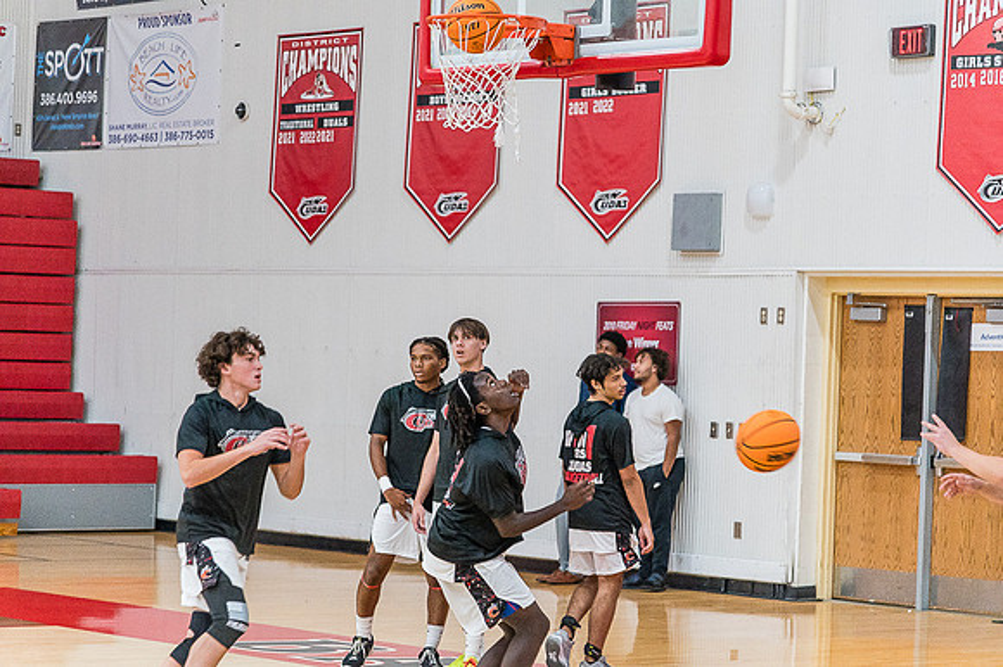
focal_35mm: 120
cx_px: 502
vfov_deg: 11.4
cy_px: 334
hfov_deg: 17.1
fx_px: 3341
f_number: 4
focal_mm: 120
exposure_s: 1/320
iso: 5000
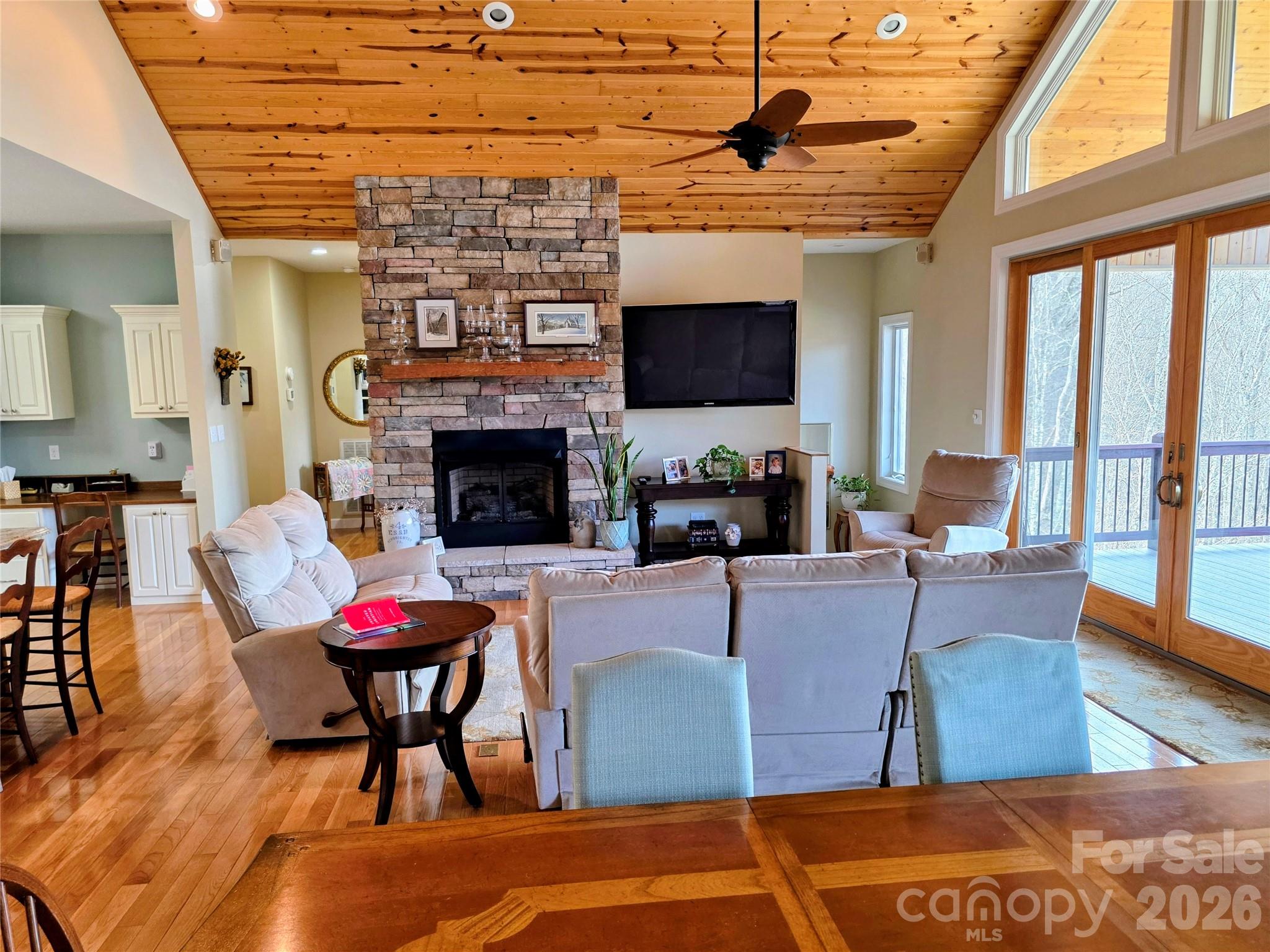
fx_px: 844
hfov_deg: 73.9
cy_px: 476
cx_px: 635
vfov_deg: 58.9
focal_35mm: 23
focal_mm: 6.3
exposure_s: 1/120
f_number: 1.7
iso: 200
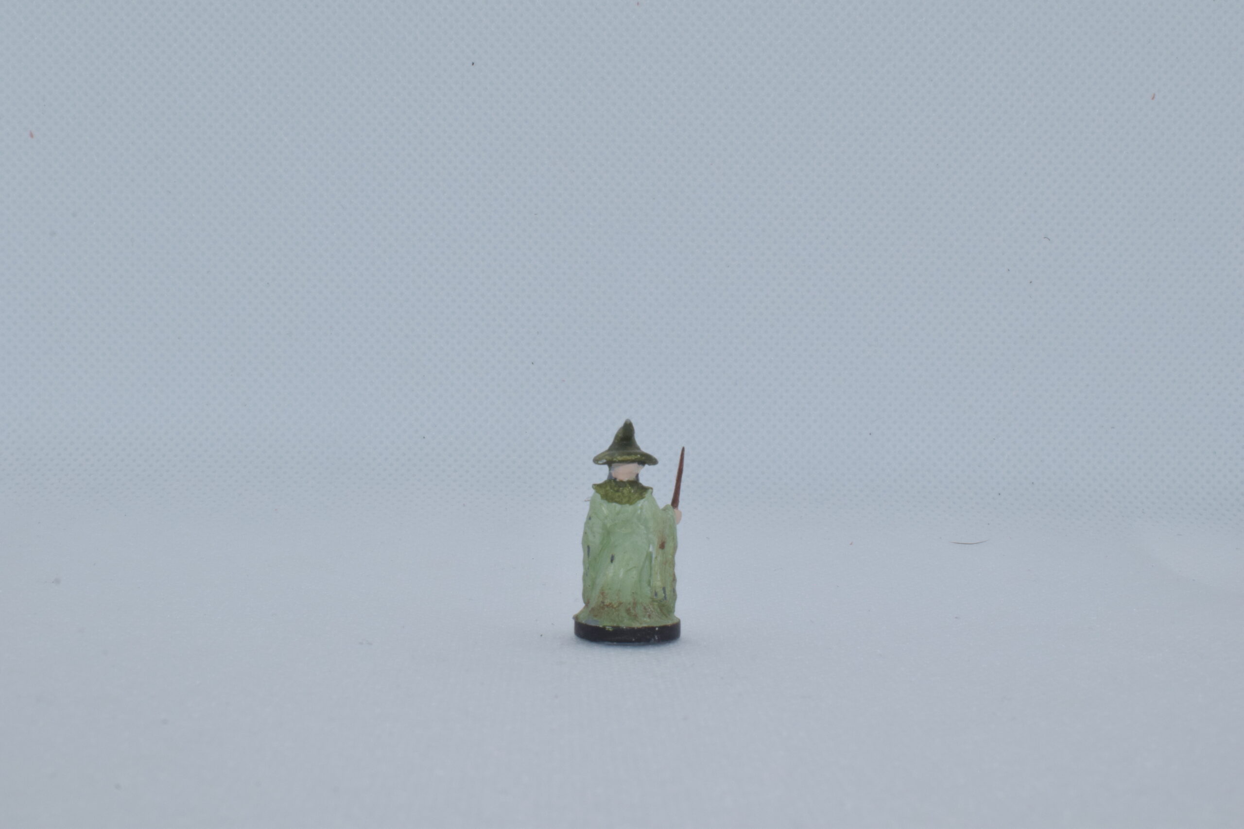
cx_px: 622
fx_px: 1866
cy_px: 414
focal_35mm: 54
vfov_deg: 25.1
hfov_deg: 36.9
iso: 800
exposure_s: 1/125
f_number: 29
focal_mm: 36
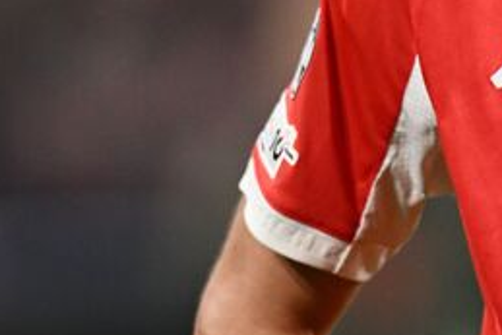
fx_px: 25811
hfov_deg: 1.1
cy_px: -8
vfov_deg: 0.7
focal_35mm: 1850
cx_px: 750
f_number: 2.8
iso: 2500
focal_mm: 400
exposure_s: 1/1600
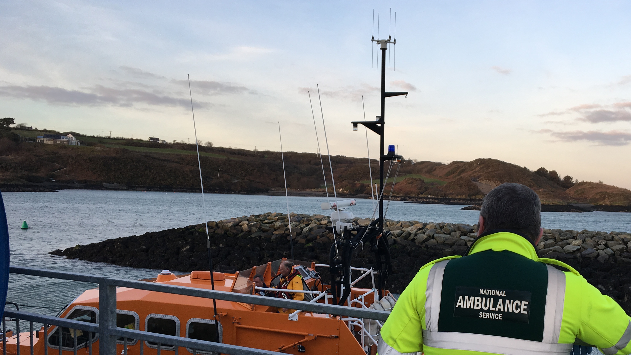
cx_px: 381
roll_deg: -2.8
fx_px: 653
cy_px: 254
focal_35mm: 39
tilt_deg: -3.2
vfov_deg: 30.1
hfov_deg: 51.2
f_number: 2.2
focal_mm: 4.15
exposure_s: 1/169
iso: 25
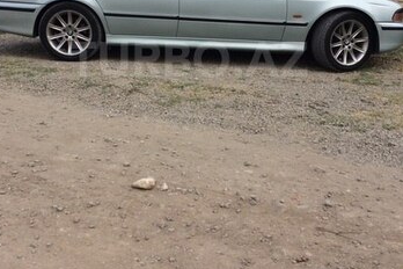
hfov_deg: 45.4
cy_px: 59
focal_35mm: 43
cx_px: 189
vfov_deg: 30.5
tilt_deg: -5.0
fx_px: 481
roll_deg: -2.0
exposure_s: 1/240
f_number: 2.2
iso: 32
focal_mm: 4.15
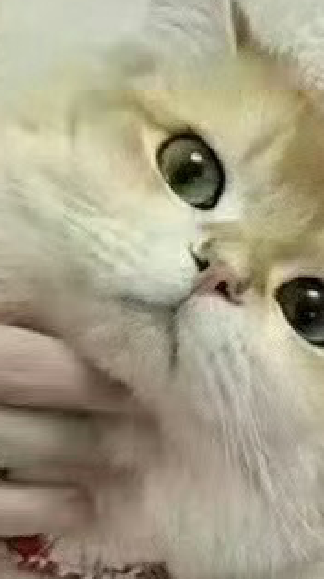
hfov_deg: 8.0
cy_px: 474
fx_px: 2297
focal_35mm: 150
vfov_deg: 14.3
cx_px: -63
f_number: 1.9
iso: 160
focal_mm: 2.69
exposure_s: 1/50
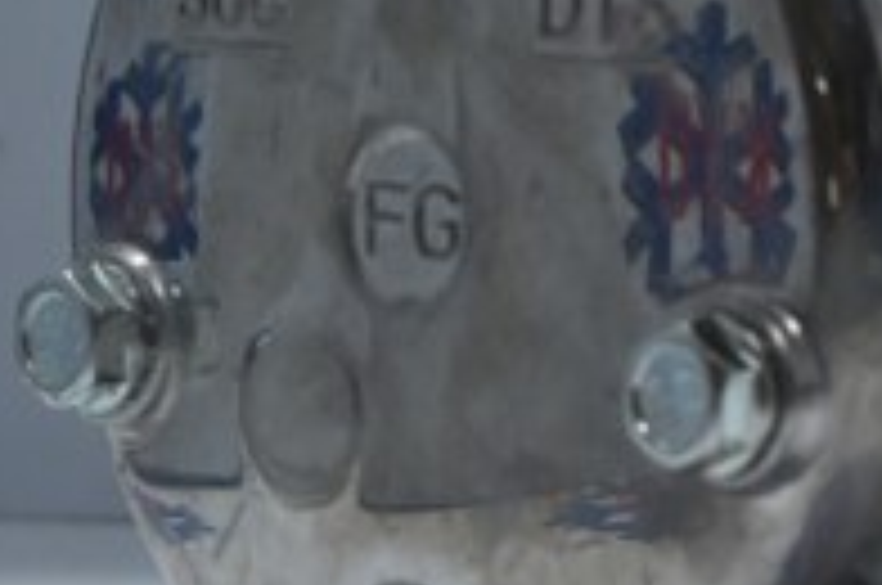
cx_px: 958
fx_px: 5626
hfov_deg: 8.9
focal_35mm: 230
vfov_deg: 5.9
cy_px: 94
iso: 1100
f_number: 6.3
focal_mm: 50
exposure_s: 1/80
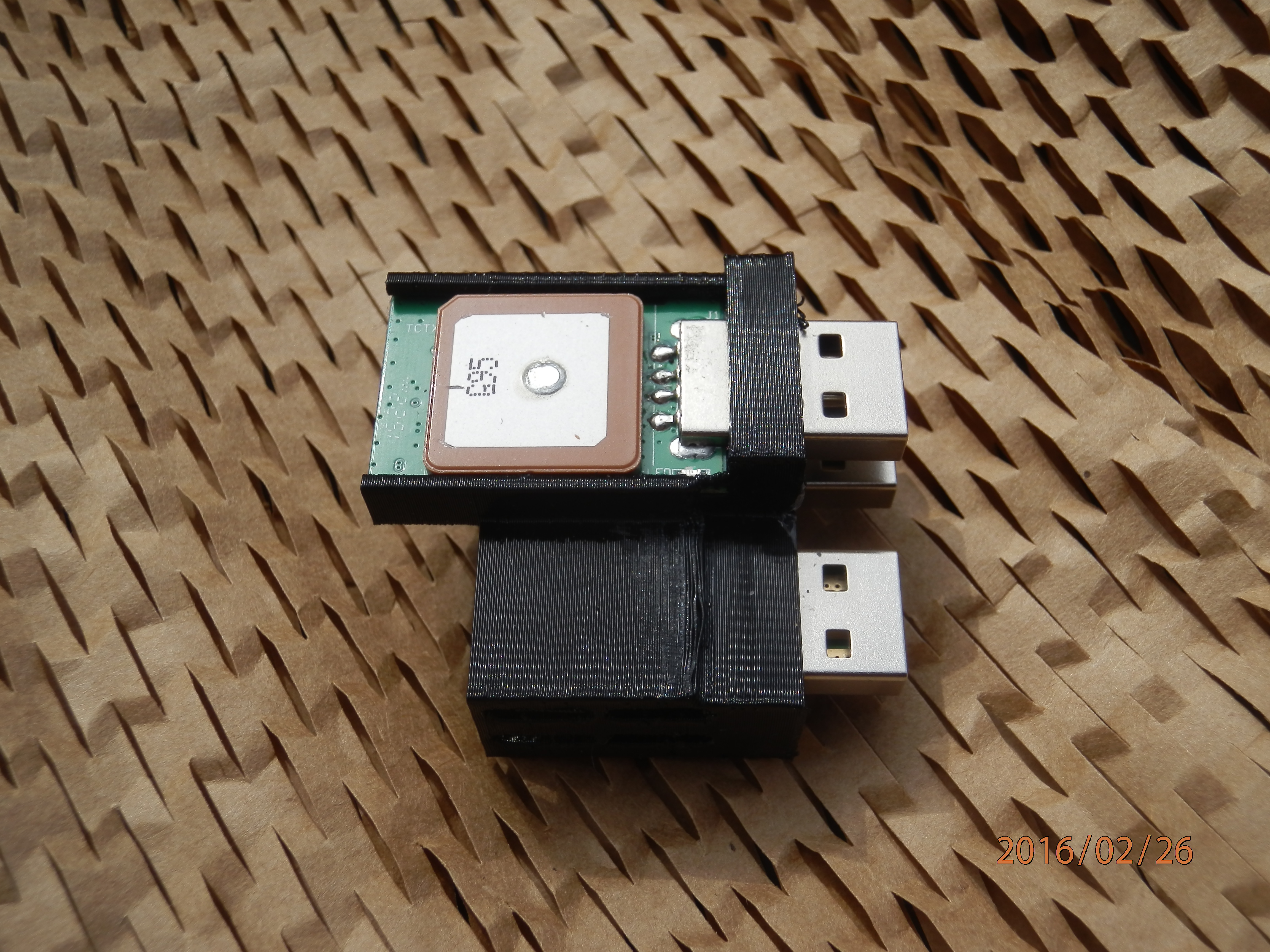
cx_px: 635
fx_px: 1357
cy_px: 476
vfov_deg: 38.7
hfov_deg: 50.1
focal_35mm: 37
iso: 80
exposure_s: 1/640
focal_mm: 6.7
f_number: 3.9
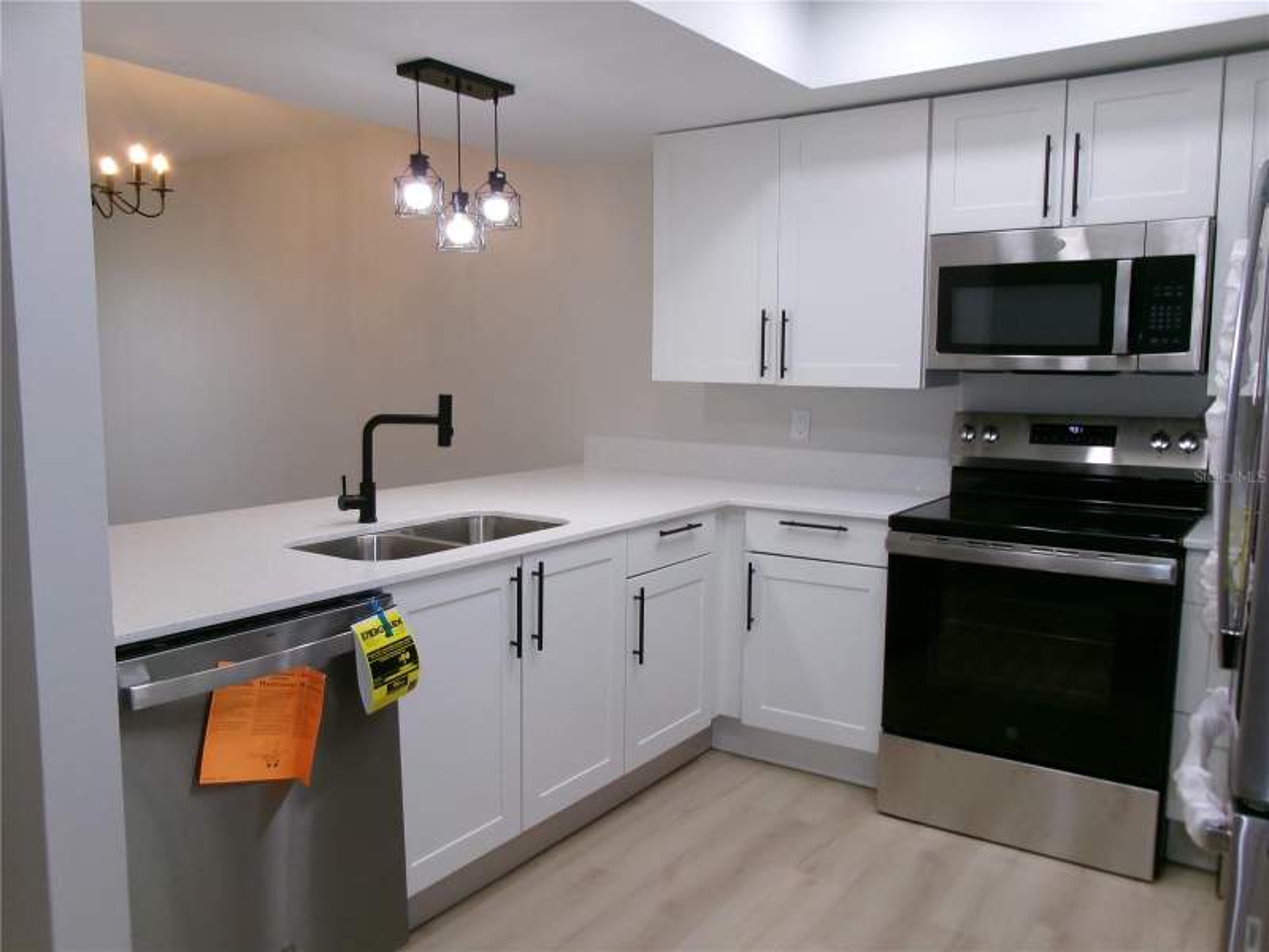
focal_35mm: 28
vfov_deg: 49.7
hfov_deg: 63.4
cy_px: 476
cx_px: 634
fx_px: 1026
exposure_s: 1/34
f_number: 3.9
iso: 116
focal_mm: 5.1
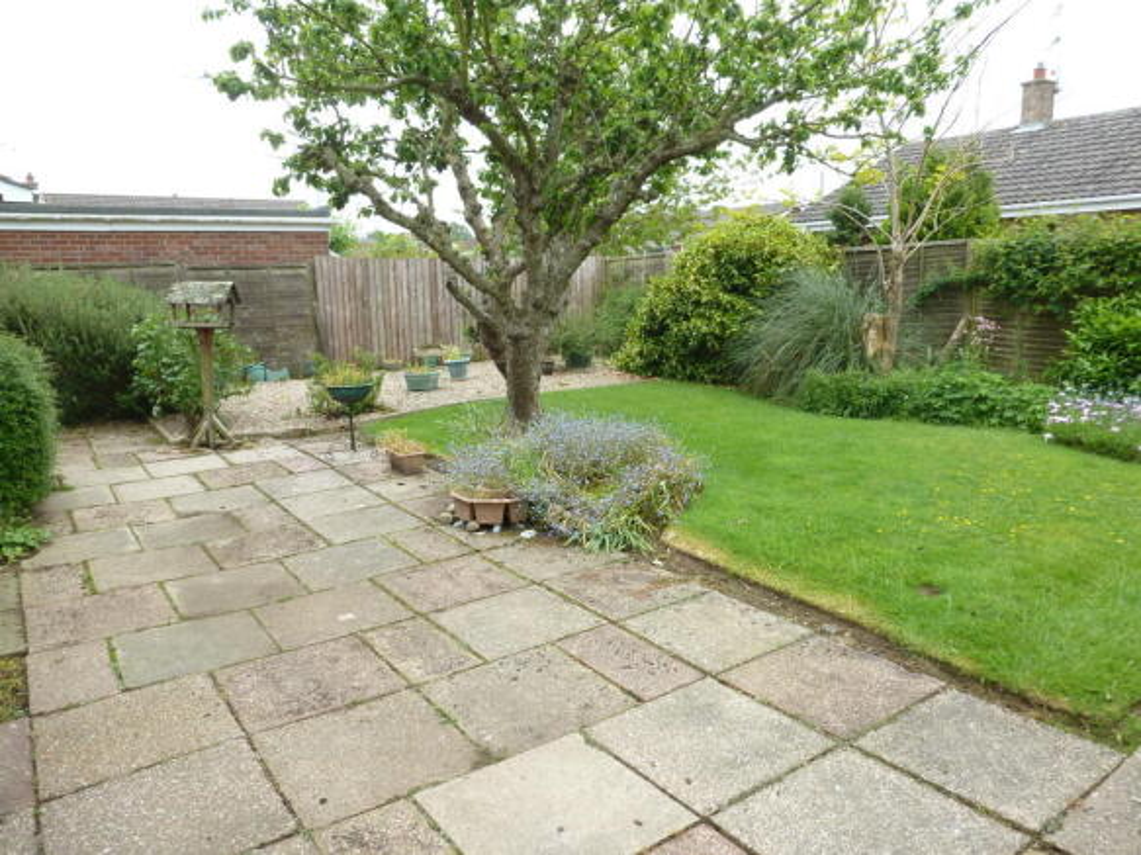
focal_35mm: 24
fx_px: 791
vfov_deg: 56.8
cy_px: 428
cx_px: 570
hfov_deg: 71.6
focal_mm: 4.3
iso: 100
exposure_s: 1/80
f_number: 3.3
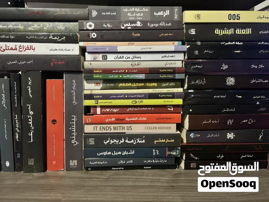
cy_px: 101
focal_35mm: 26
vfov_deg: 53.1
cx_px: 134
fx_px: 202
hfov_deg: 67.3
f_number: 1.5
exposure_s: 1/25
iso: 640
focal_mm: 5.7
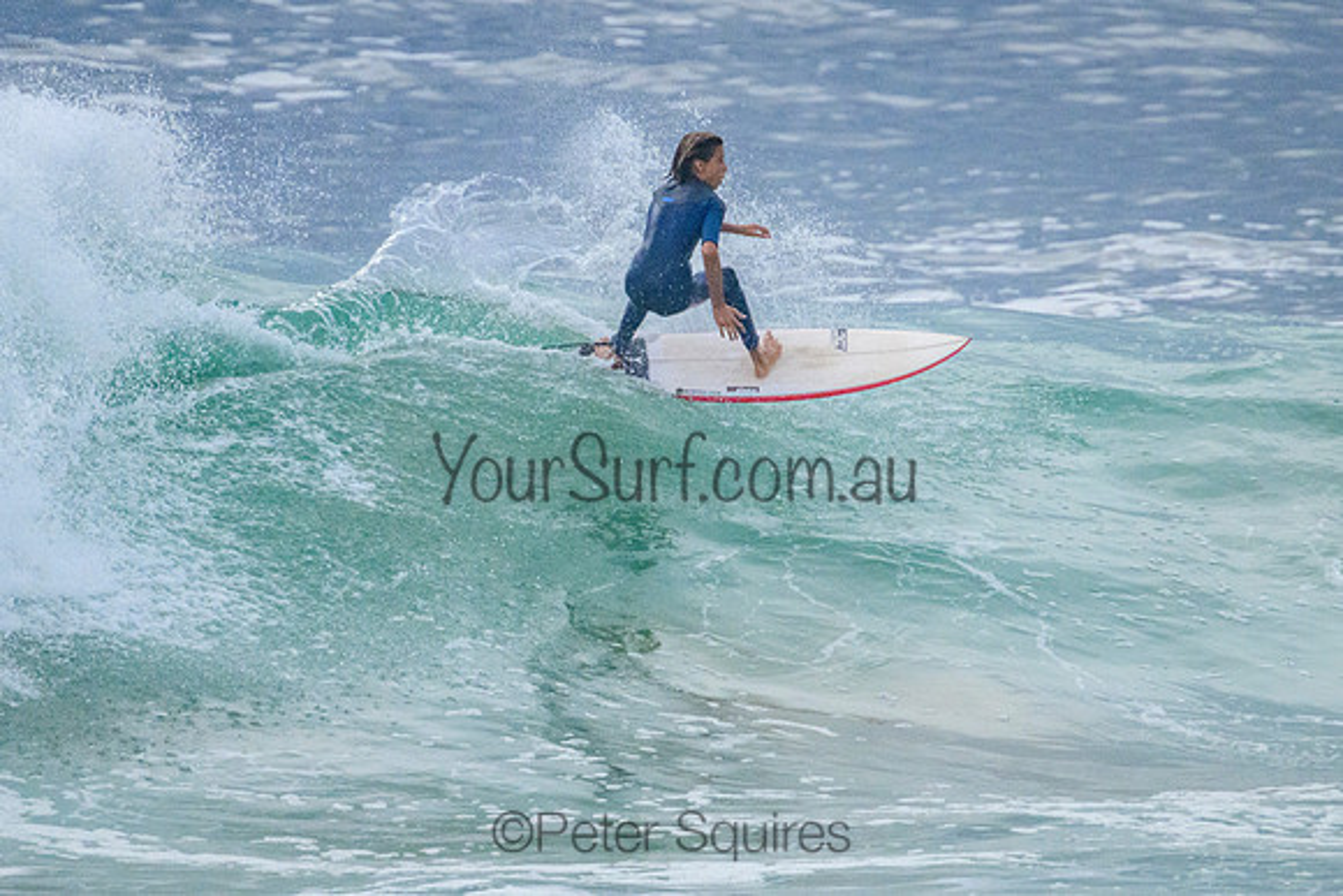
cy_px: 377
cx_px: 711
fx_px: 41032
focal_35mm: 1100
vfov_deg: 1.3
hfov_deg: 1.9
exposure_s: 1/2000
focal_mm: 800
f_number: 11
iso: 3200
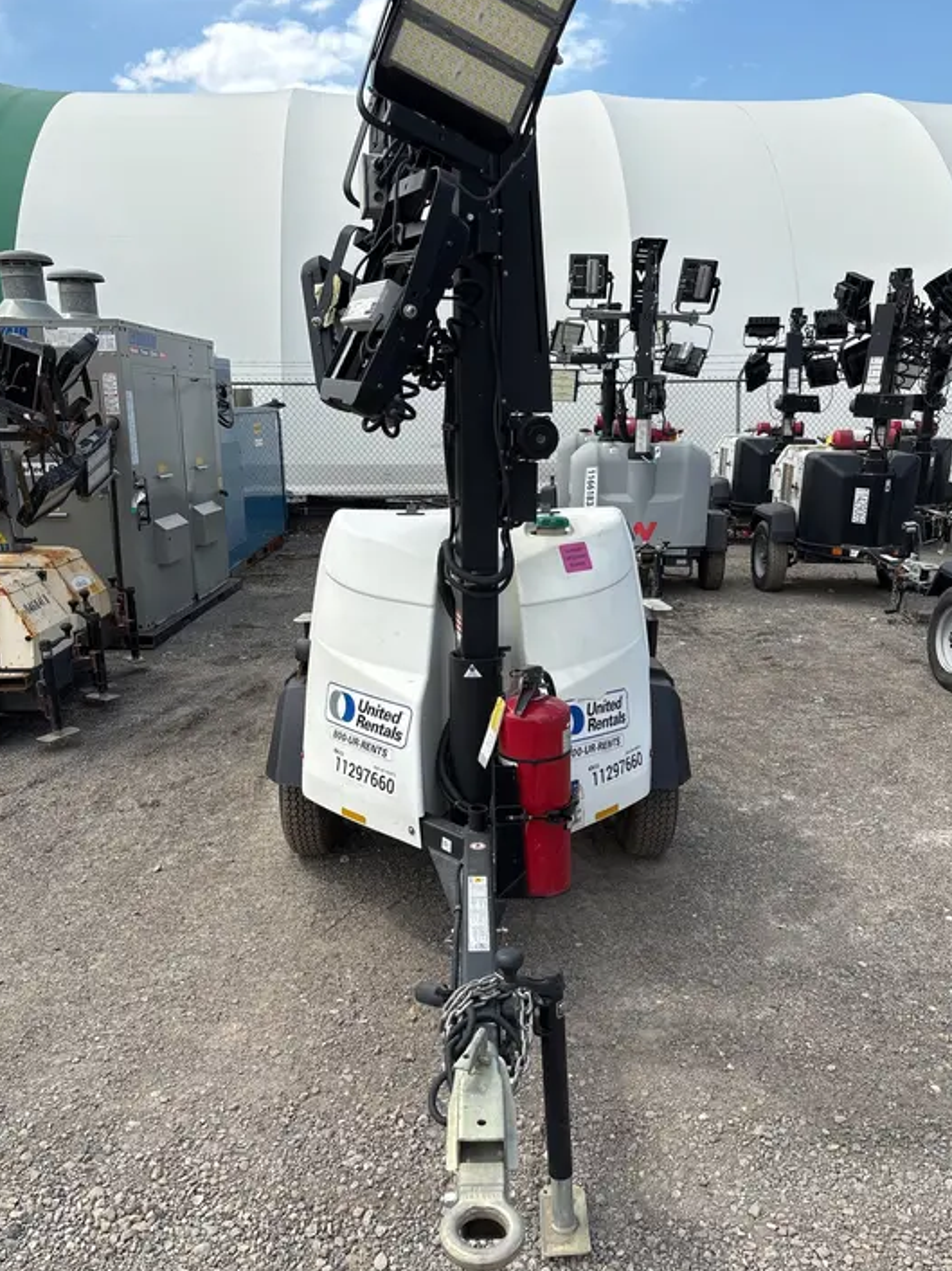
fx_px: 991
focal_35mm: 27
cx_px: 475
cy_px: 649
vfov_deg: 65.3
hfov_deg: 51.3
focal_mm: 5.96
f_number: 1.6
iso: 50
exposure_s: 1/2571
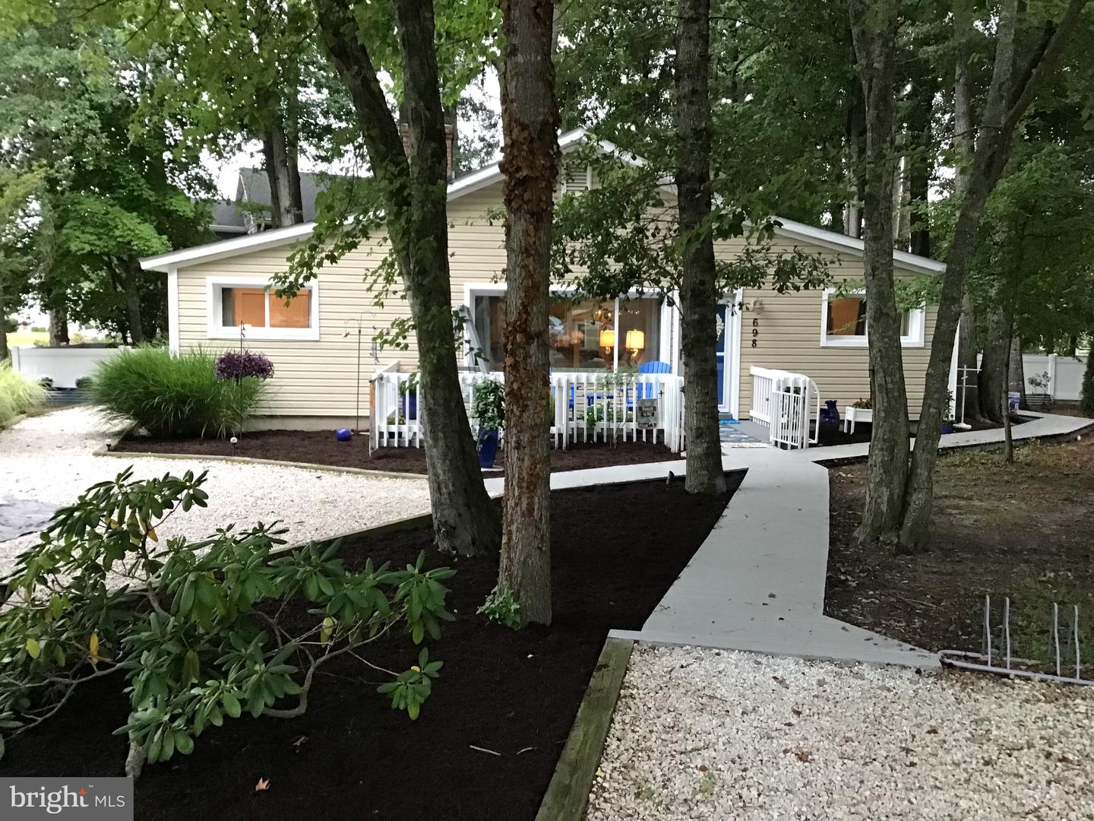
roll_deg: -1.6
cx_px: 547
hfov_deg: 58.4
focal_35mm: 31
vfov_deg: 45.4
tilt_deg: -6.3
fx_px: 980
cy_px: 410
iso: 160
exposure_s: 1/30
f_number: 2.4
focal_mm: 3.3
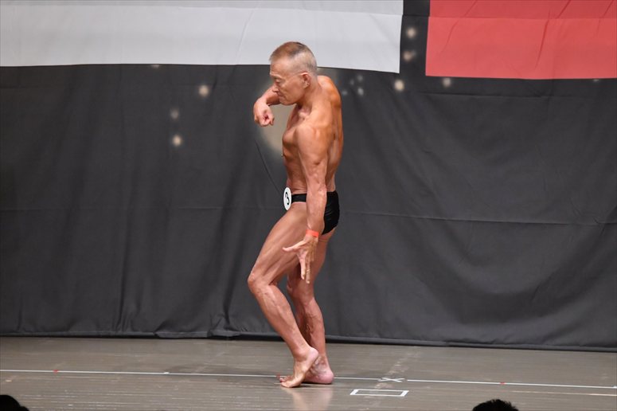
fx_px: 4111
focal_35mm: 240
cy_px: 206
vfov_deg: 5.7
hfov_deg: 8.6
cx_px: 308
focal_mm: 160
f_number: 5.6
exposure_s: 1/400
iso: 6400
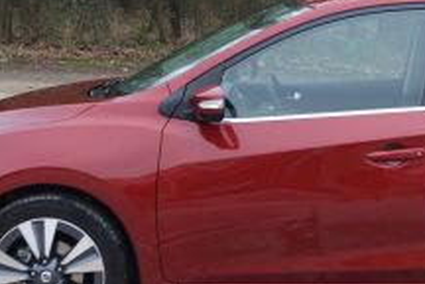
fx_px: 1594
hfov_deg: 15.1
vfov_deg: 10.1
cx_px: 358
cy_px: -4
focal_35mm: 135
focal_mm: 26
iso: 100
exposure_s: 1/100
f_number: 5.6
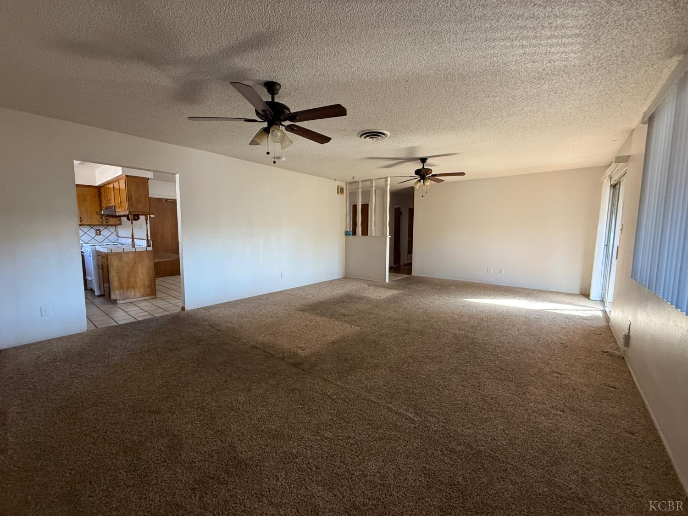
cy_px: 258
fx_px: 278
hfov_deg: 102.1
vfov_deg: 85.7
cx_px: 344
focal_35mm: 14
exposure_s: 1/60
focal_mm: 2.22
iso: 400
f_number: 2.2
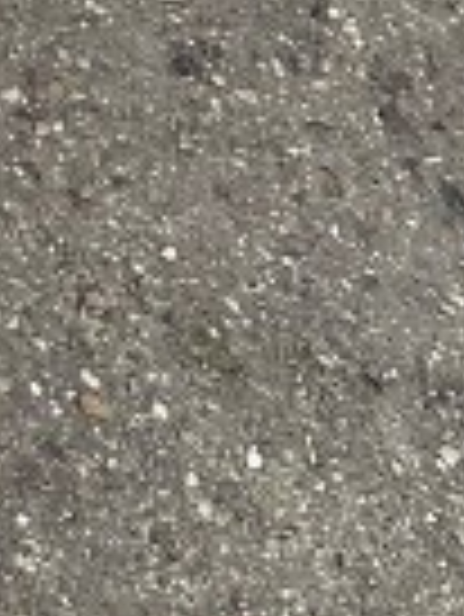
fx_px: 3123
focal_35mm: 175
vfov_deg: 10.3
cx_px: -946
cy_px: -674
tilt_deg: -50.8
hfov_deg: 7.4
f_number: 1.78
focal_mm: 6.86
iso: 250
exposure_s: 1/114
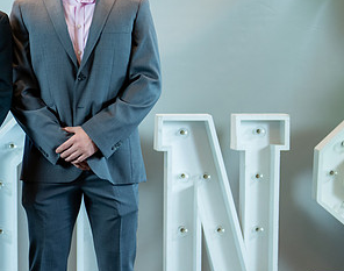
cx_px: 19
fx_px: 1113
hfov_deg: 17.3
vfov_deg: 13.9
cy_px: 125
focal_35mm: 110
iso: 640
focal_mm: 50
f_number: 1.2
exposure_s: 1/320
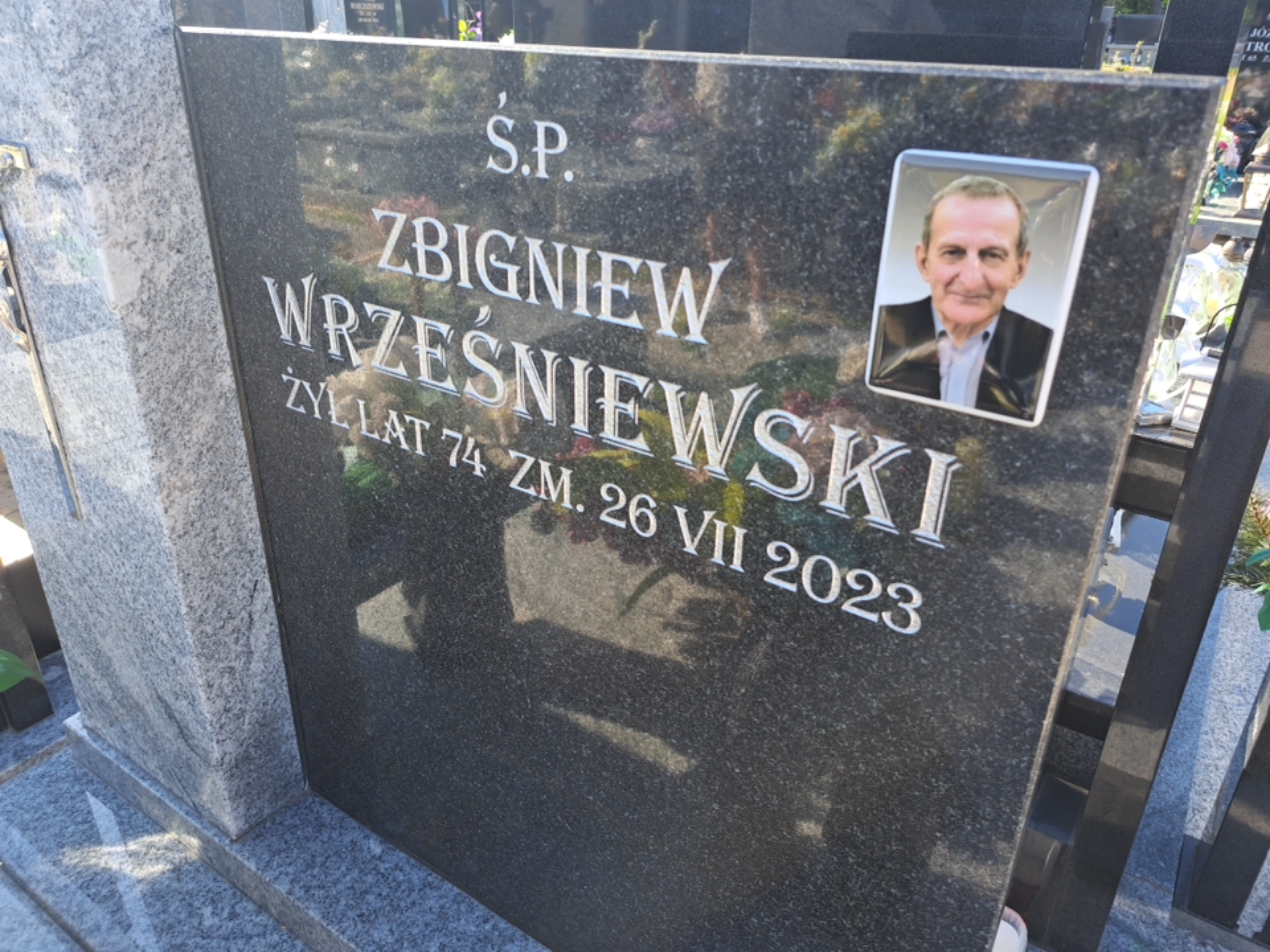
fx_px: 881
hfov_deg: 71.6
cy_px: 476
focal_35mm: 24
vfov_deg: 56.8
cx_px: 635
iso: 50
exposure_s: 1/126
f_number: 1.8
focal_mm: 5.23
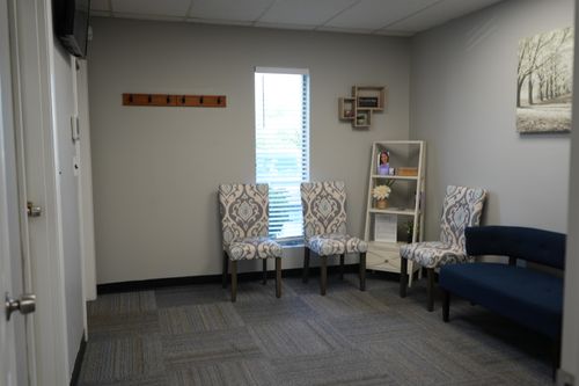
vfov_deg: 42.3
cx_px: 290
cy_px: 193
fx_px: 498
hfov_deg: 60.3
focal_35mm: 31
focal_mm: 31
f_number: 4
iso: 160
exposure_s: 1/40
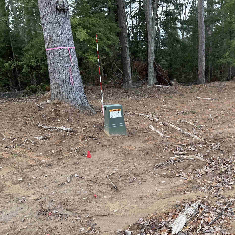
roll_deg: +2.4
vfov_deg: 46.9
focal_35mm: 35
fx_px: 269
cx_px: 178
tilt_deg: -14.7
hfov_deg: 45.5
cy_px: 142
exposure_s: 1/146
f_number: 1.78
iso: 64
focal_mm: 6.86
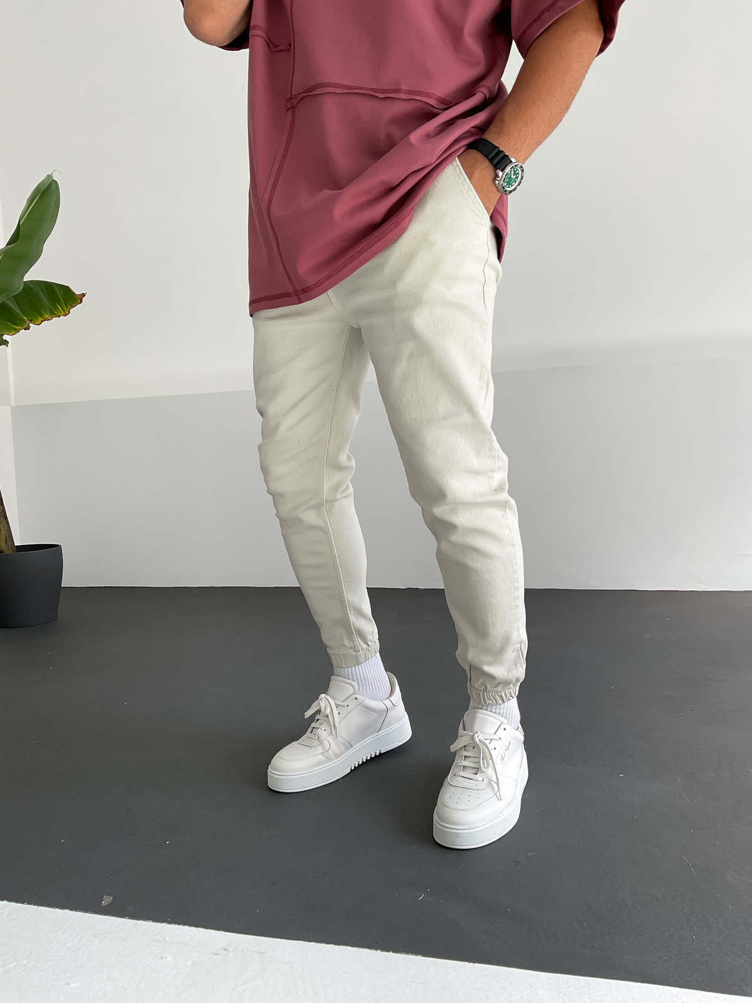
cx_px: 376
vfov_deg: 61.7
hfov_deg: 48.2
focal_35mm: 29
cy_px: 502
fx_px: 840
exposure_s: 1/120
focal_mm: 3
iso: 20
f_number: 1.8
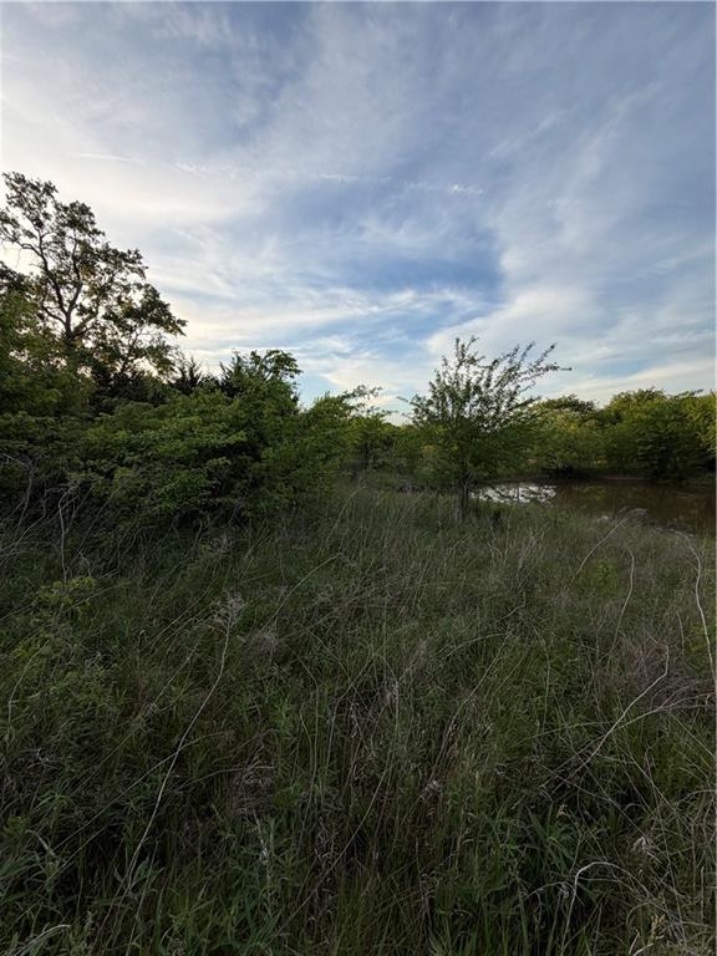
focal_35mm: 14
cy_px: 478
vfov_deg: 102.1
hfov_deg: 85.7
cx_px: 358
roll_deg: +0.0
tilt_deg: -4.3
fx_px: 387
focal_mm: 2.22
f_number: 2.2
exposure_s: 1/502
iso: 50
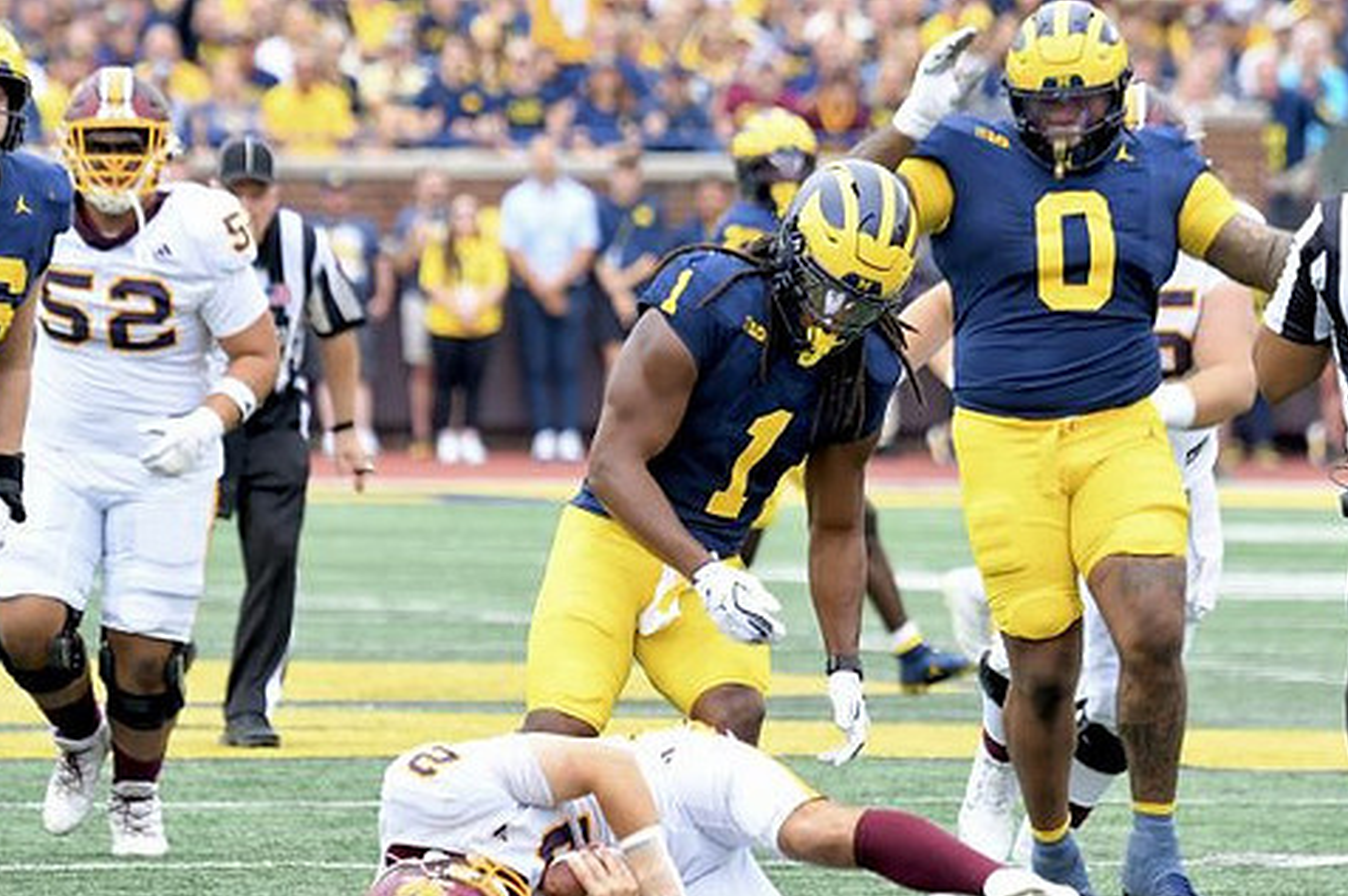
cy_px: 543
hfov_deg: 4.0
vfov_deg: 2.7
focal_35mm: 511
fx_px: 19114
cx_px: 596
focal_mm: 280
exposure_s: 1/1000
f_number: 5.6
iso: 1250
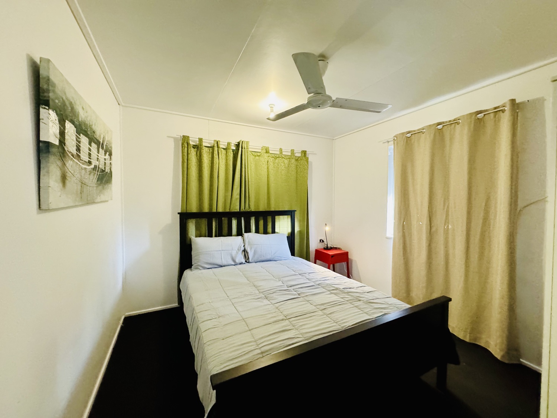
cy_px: 209
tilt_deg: -3.6
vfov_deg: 85.7
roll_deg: -1.4
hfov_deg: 102.1
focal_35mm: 14
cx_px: 278
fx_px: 225
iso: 1000
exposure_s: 1/50
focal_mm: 2.22
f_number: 2.2
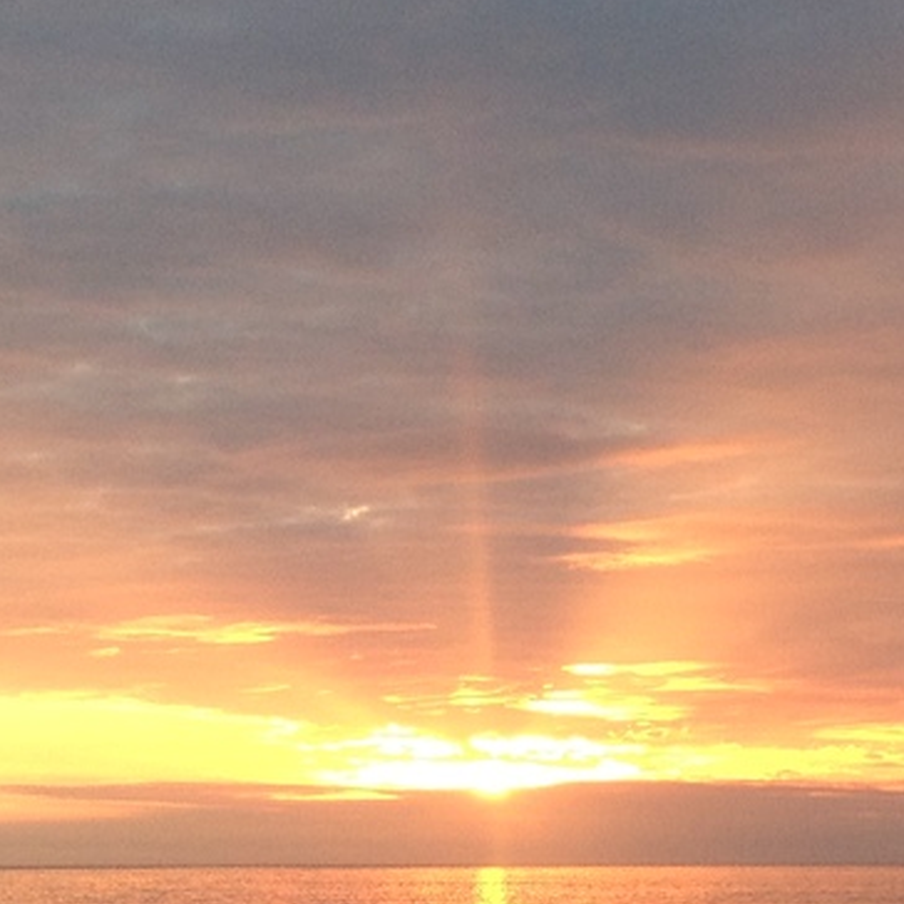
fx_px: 4018
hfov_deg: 12.8
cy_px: 566
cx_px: 417
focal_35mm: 136
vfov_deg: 12.8
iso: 50
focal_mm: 4.28
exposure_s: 1/174
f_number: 2.4
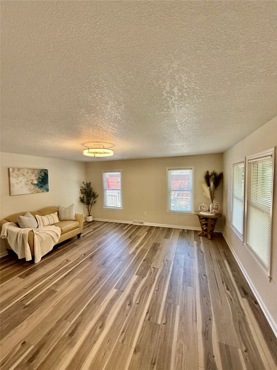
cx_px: 138
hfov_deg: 85.7
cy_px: 185
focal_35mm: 14
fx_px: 149
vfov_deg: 102.1
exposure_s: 1/120
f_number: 2.2
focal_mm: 2.22
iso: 320
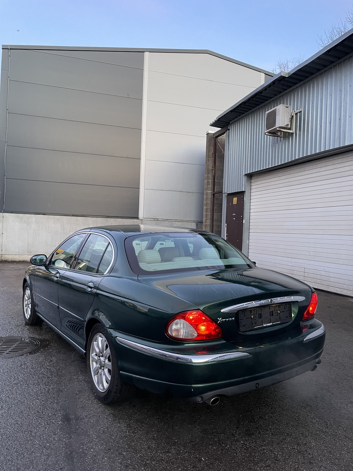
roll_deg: -2.4
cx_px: 176
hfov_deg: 53.1
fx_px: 354
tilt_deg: +0.0
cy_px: 236
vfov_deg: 67.3
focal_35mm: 26
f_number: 1.6
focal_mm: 4.2
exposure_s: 1/60
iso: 200
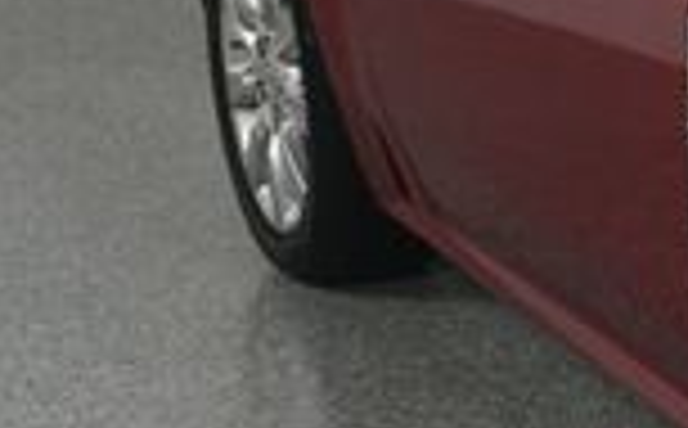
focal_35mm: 171
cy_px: 167
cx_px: 1430
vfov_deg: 7.6
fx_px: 3200
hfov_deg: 11.0
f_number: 13
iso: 100
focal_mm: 27
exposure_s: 1/160
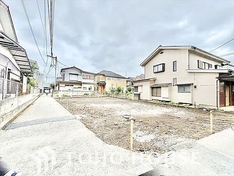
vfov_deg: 85.7
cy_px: 88
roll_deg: +1.3
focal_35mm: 14
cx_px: 117
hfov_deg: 102.1
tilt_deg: +3.2
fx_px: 95
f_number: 2.2
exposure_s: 1/131
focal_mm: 2.22
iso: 40
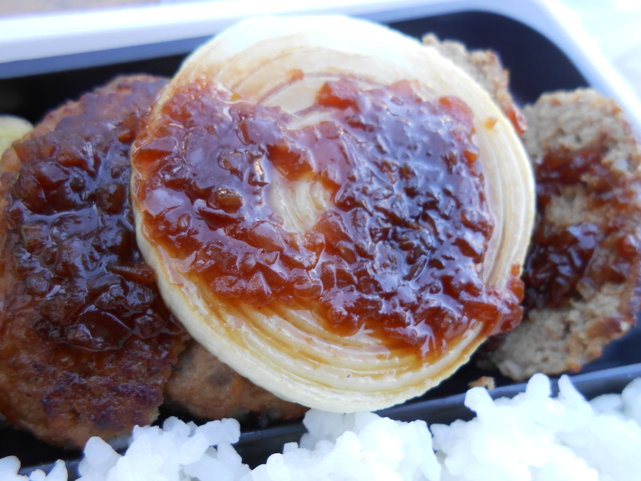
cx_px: 320
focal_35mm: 26
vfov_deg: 53.1
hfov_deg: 67.3
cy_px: 240
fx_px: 481
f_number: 3.5
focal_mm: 4.6
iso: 80
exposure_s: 1/40
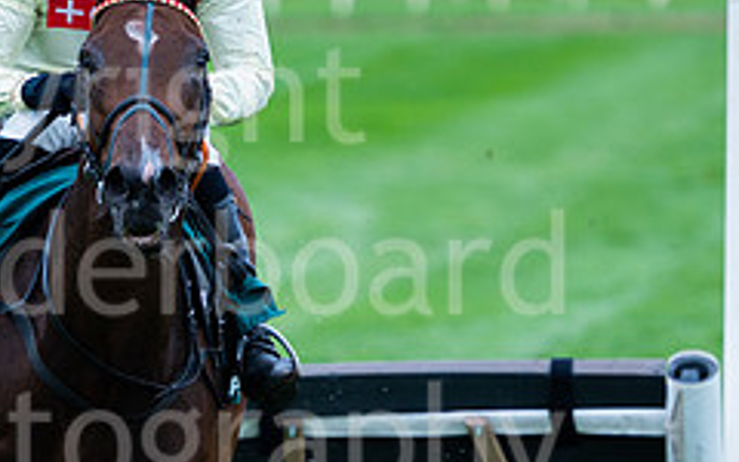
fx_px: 10876
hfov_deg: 3.9
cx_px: 161
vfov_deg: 2.4
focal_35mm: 540
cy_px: 268
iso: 500
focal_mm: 210
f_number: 4
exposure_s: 1/1600
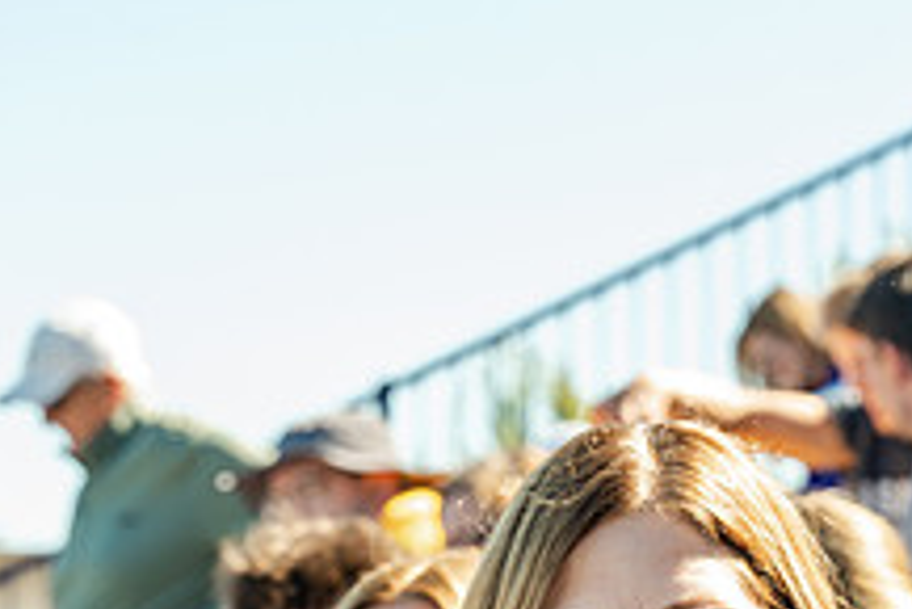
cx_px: 1042
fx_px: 4740
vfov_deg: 7.3
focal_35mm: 187
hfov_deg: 10.8
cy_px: 771
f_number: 5
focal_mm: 70
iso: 160
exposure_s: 1/250
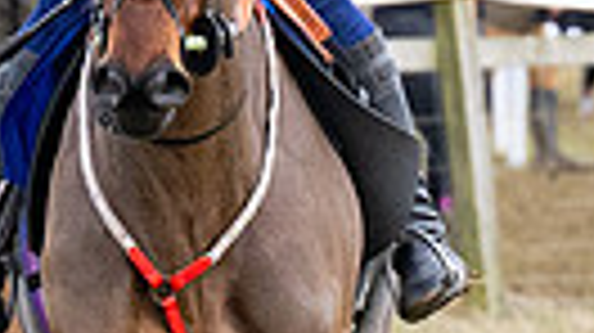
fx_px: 19830
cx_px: 286
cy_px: 363
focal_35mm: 1260
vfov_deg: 1.0
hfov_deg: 1.7
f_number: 4
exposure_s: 1/1250
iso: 800
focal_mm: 115
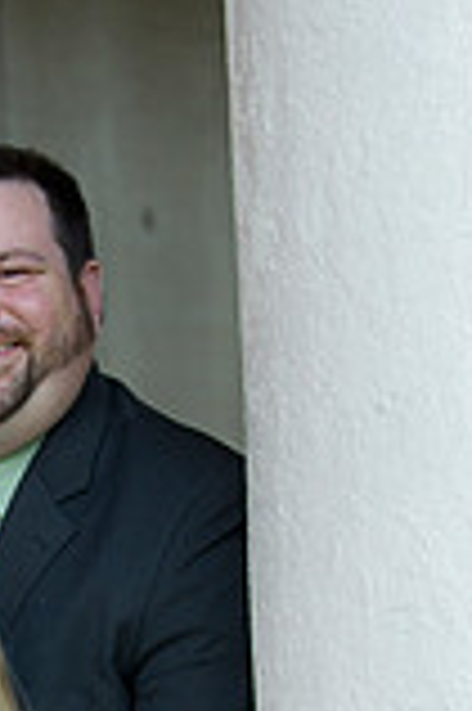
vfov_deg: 10.2
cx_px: -142
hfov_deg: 6.8
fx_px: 3942
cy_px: 788
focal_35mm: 200
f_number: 3.2
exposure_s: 1/250
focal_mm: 70
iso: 250
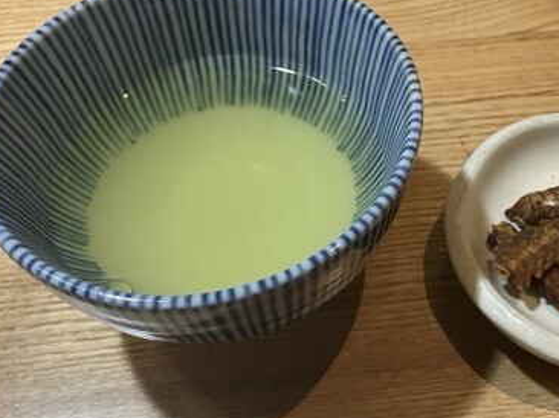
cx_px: 400
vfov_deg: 29.6
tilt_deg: -50.8
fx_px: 791
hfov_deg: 38.2
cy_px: 185
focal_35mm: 49
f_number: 1.8
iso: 320
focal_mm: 3.99
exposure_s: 1/60
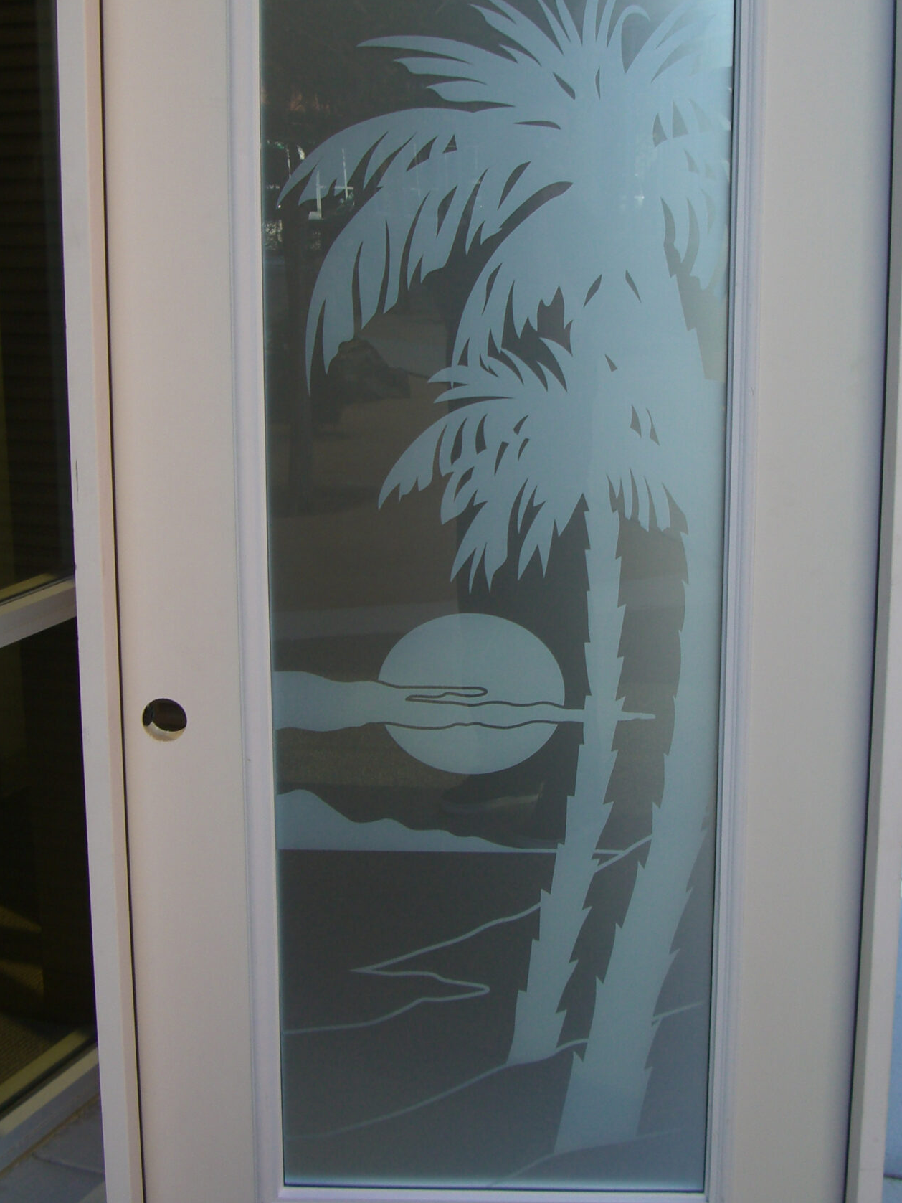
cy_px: 595
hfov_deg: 25.2
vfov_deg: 33.2
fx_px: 2015
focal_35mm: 58
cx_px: 473
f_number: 2.8
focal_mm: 7.9
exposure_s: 1/160
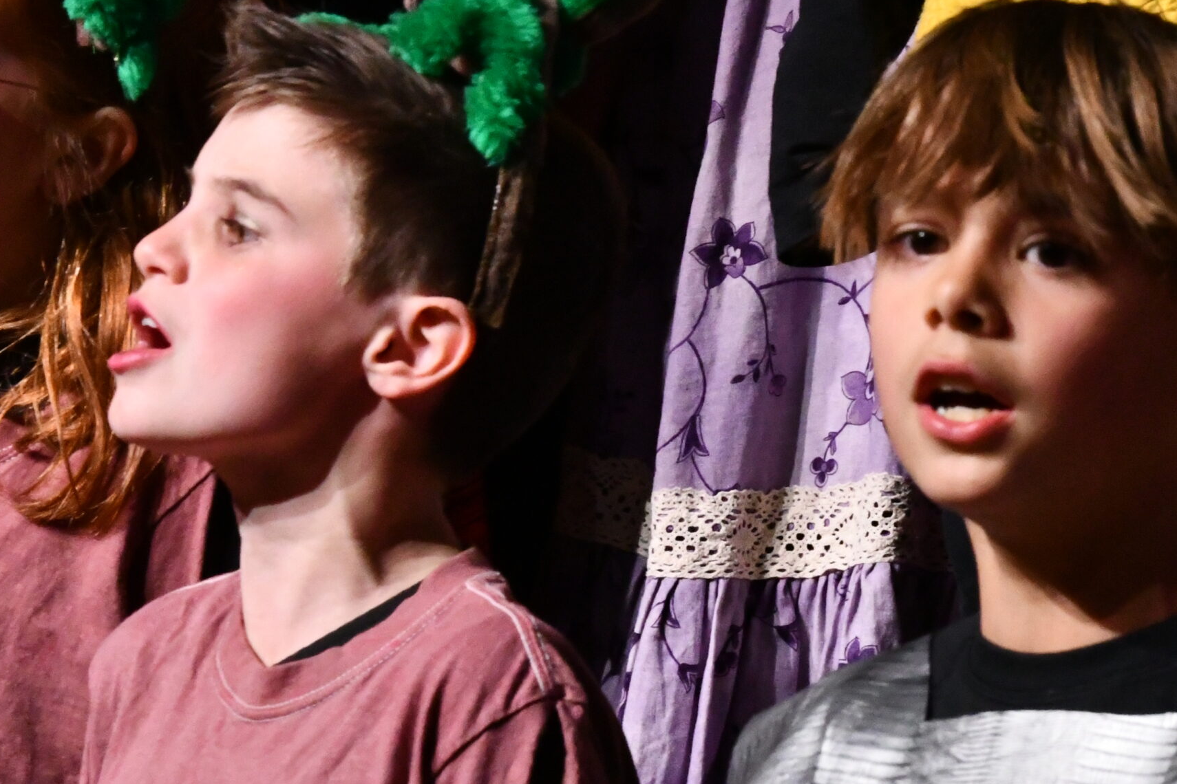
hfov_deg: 4.4
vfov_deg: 3.0
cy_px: 547
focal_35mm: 464
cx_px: 412
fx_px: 15169
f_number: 14
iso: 8000
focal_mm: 155
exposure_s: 1/250
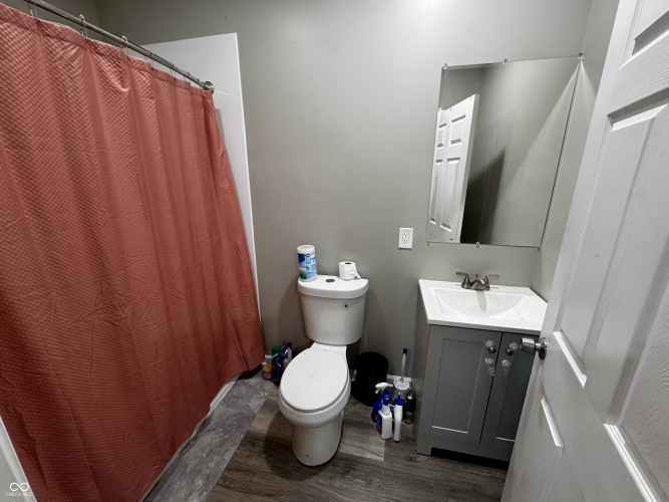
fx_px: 271
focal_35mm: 14
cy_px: 251
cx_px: 334
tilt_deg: -17.1
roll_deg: +0.1
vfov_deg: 85.7
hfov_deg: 102.1
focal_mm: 2.22
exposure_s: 1/60
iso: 250
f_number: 2.2
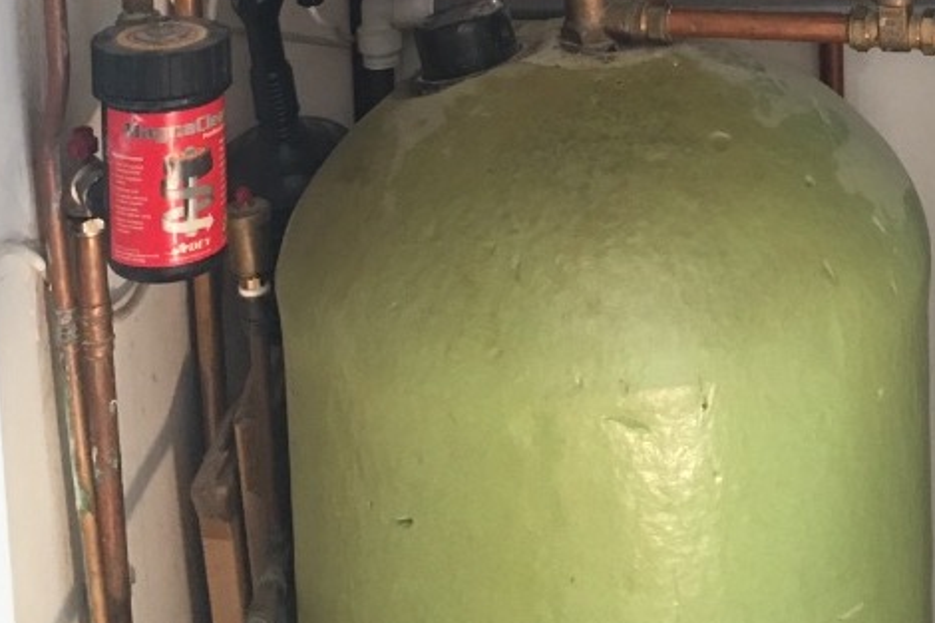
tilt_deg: -8.9
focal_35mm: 77
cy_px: -239
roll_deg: +0.9
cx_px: 708
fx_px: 1999
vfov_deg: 16.5
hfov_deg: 26.0
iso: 80
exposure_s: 1/17
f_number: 2.2
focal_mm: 4.15
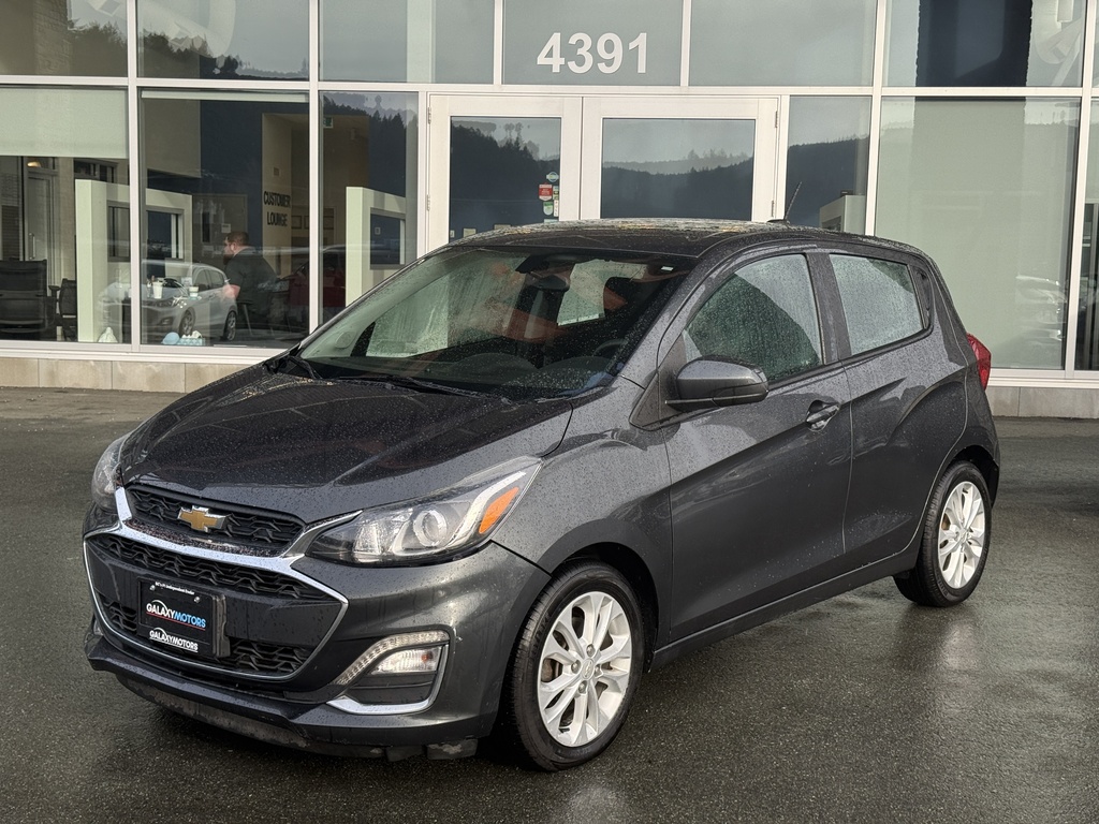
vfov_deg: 30.3
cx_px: 550
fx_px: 1524
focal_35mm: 48
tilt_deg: -5.3
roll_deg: -1.3
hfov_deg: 39.7
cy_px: 412
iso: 64
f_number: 1.78
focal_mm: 6.76
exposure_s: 1/706
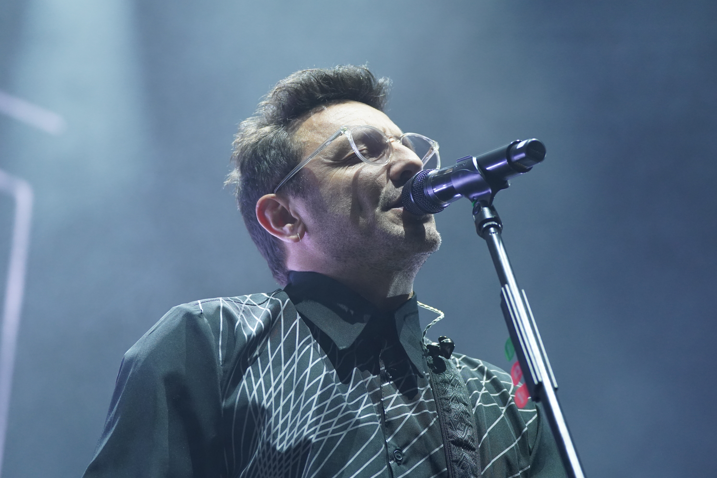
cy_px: 239
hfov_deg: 14.0
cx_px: 360
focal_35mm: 147
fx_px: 2928
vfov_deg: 9.3
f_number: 5
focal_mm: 146
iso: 4000
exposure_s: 1/400
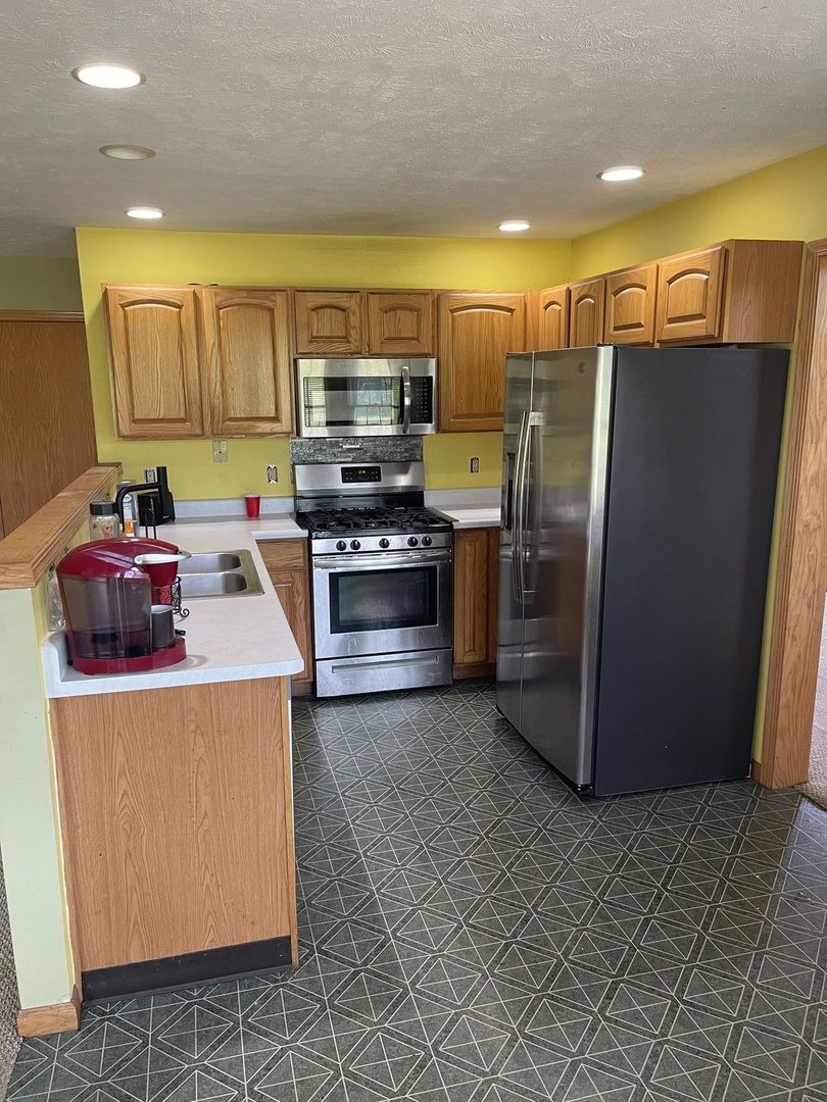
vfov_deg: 69.4
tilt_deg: -12.0
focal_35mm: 25
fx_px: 796
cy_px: 551
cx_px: 414
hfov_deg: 54.9
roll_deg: +0.3
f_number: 1.6
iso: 200
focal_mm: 5.1
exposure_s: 1/60
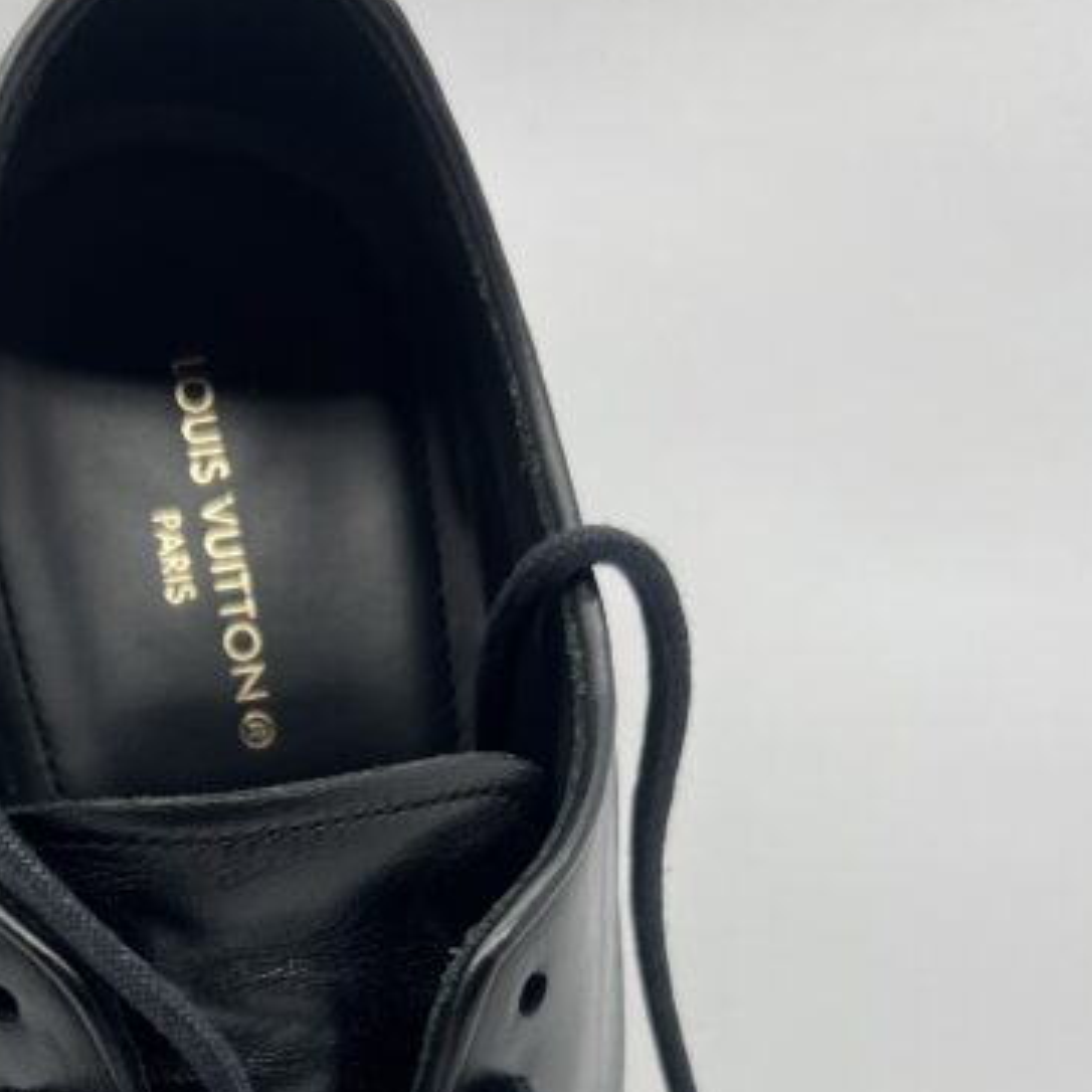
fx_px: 2320
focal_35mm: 65
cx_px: 214
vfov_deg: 24.6
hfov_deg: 26.0
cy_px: 1210
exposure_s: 1/100
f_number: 1.5
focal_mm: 5.7
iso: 40
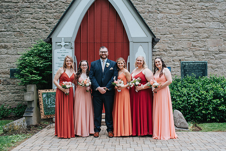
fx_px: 274
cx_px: 122
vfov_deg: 30.7
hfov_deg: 44.8
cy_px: 82
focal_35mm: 44
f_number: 3.2
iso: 400
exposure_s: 1/1250
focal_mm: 35
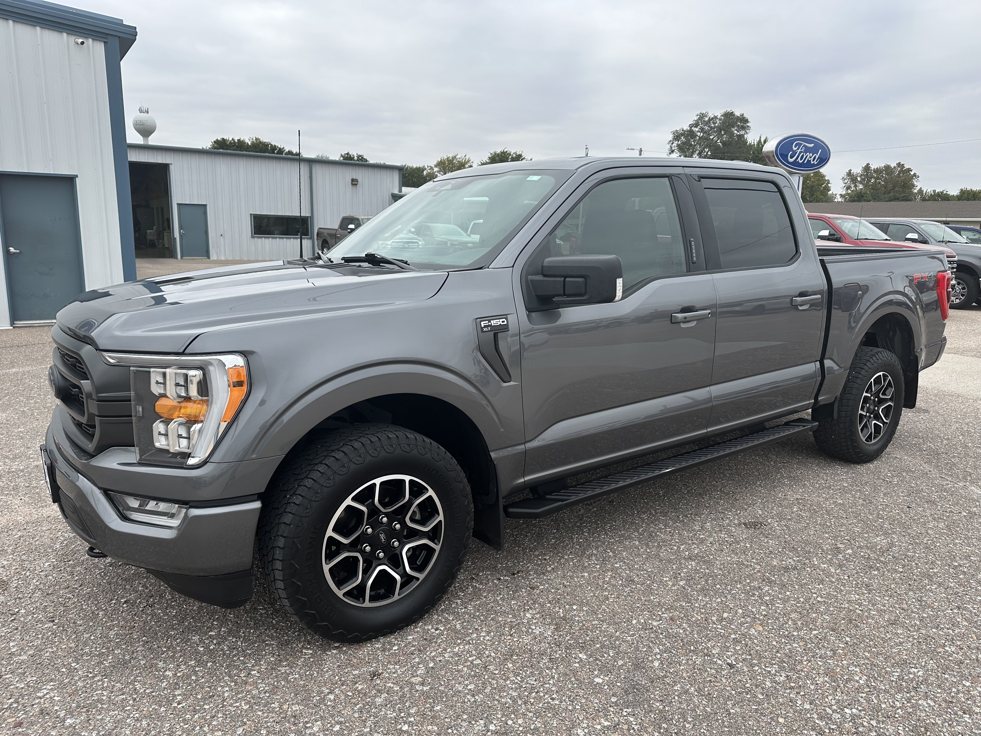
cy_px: 368
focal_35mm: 24
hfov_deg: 71.6
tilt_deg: -11.4
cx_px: 490
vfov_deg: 56.8
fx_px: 680
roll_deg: -1.9
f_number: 1.78
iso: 80
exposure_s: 1/1107
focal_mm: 6.86
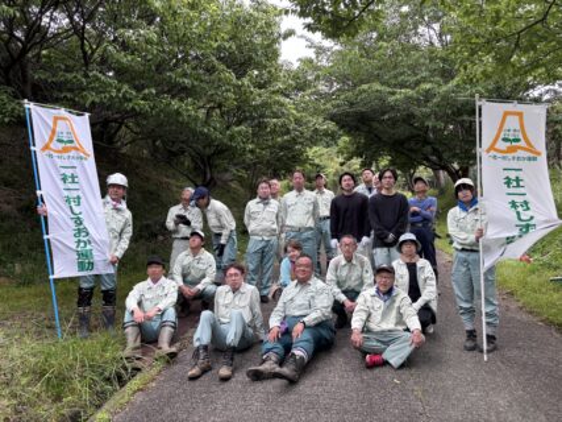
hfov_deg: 67.3
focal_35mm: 26
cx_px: 281
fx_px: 422
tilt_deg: +4.4
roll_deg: +1.4
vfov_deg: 53.0
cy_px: 211
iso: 50
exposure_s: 1/525
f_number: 1.6
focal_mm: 5.96
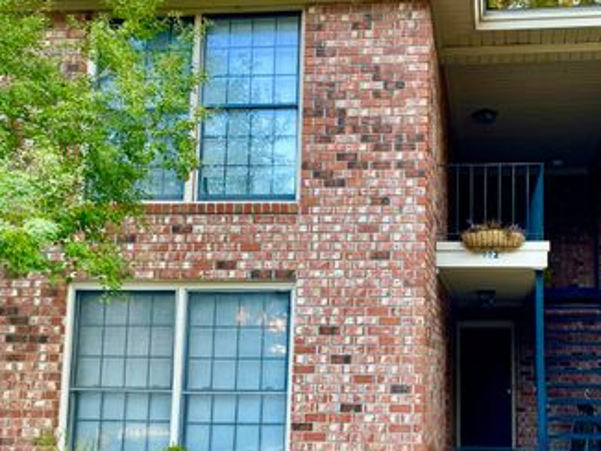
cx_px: 425
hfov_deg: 45.7
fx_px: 695
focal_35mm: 40
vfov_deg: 35.8
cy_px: 273
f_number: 1.8
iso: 100
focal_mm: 4.25
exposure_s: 1/121
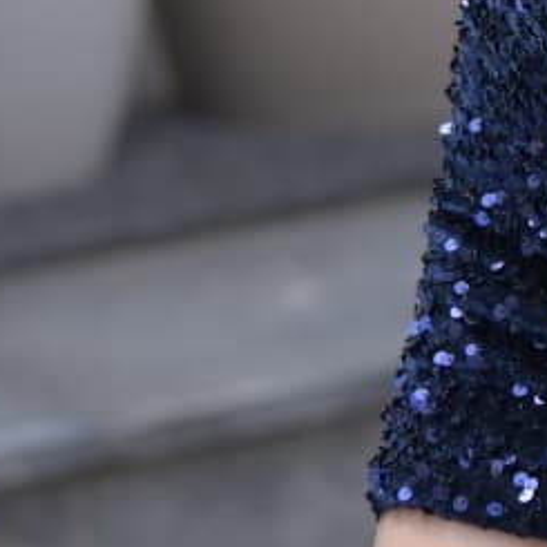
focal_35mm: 487
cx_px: 987
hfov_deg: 3.6
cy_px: -902
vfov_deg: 3.5
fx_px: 8707
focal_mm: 78
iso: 180
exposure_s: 1/800
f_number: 3.5
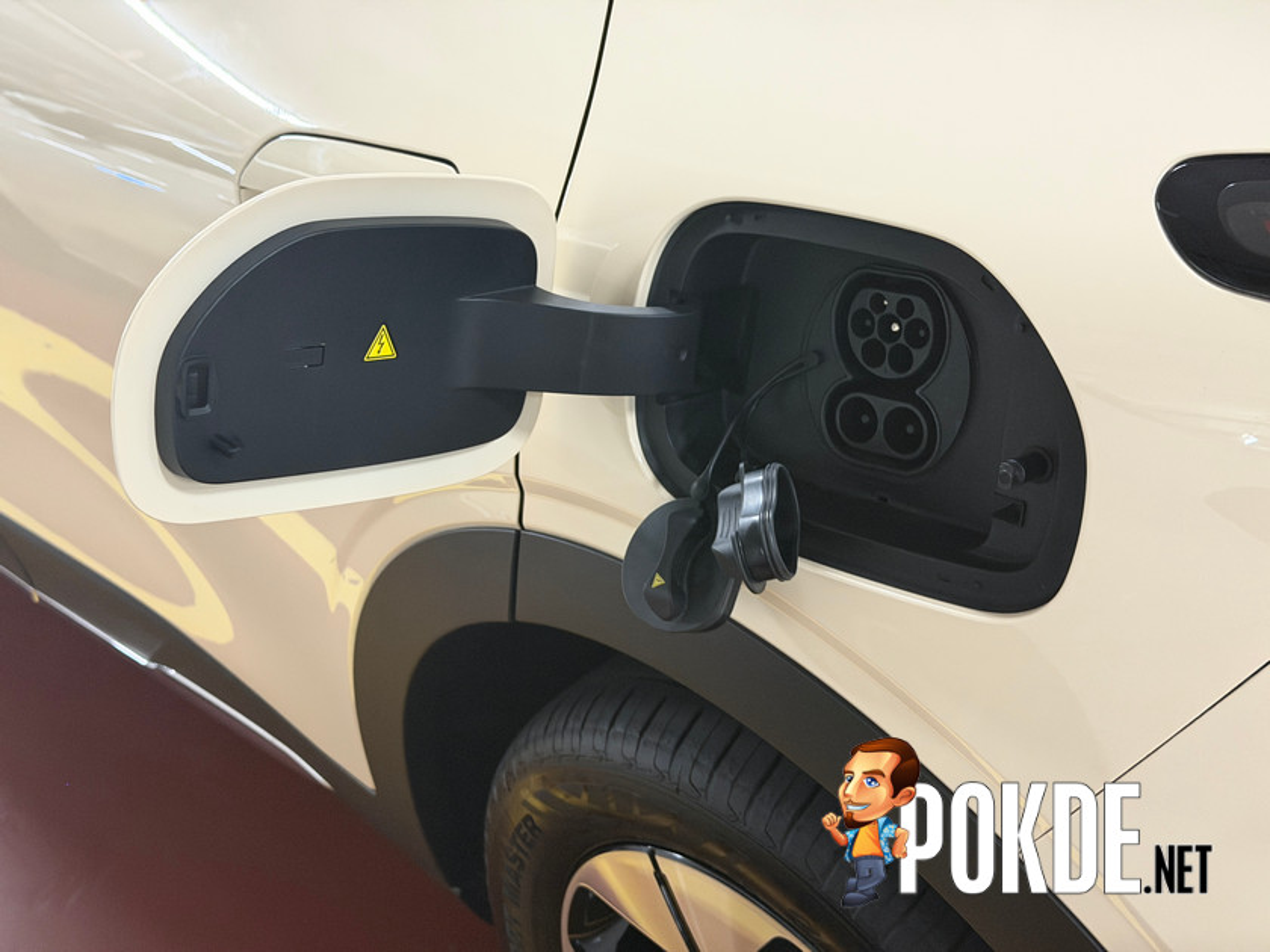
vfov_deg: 30.3
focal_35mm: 48
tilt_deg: -29.8
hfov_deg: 39.7
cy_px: 476
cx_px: 635
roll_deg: +10.3
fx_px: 1761
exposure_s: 1/33
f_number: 1.78
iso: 500
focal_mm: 6.76
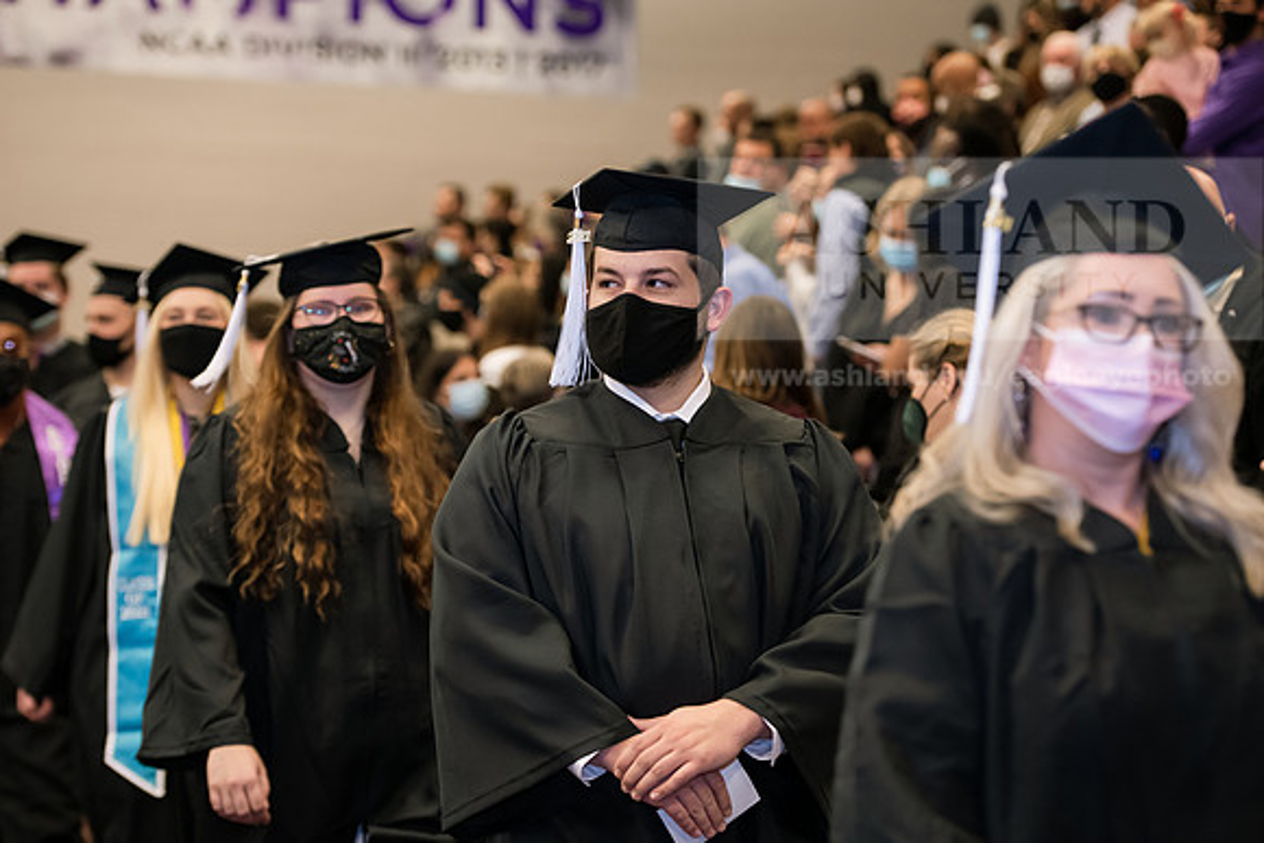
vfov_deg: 14.9
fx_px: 3231
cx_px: 632
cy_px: 422
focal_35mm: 92
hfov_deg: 22.1
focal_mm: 92
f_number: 3.5
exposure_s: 1/200
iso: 1600
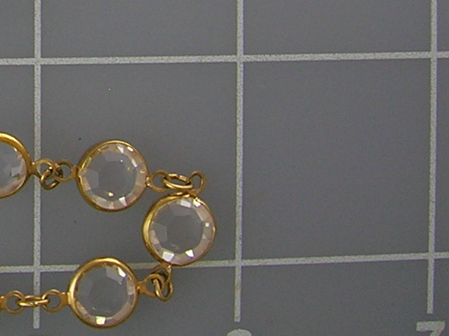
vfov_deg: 11.2
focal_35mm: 129
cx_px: -200
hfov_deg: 14.4
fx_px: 1672
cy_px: -118
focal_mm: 5.7
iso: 50
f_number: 2.9
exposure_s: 1/22.8
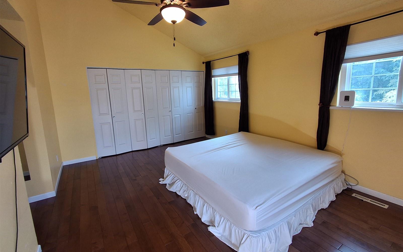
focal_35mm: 17
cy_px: 120
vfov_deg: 68.0
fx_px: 187
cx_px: 202
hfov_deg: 94.4
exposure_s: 1/50
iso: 80
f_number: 2.2
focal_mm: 1.64
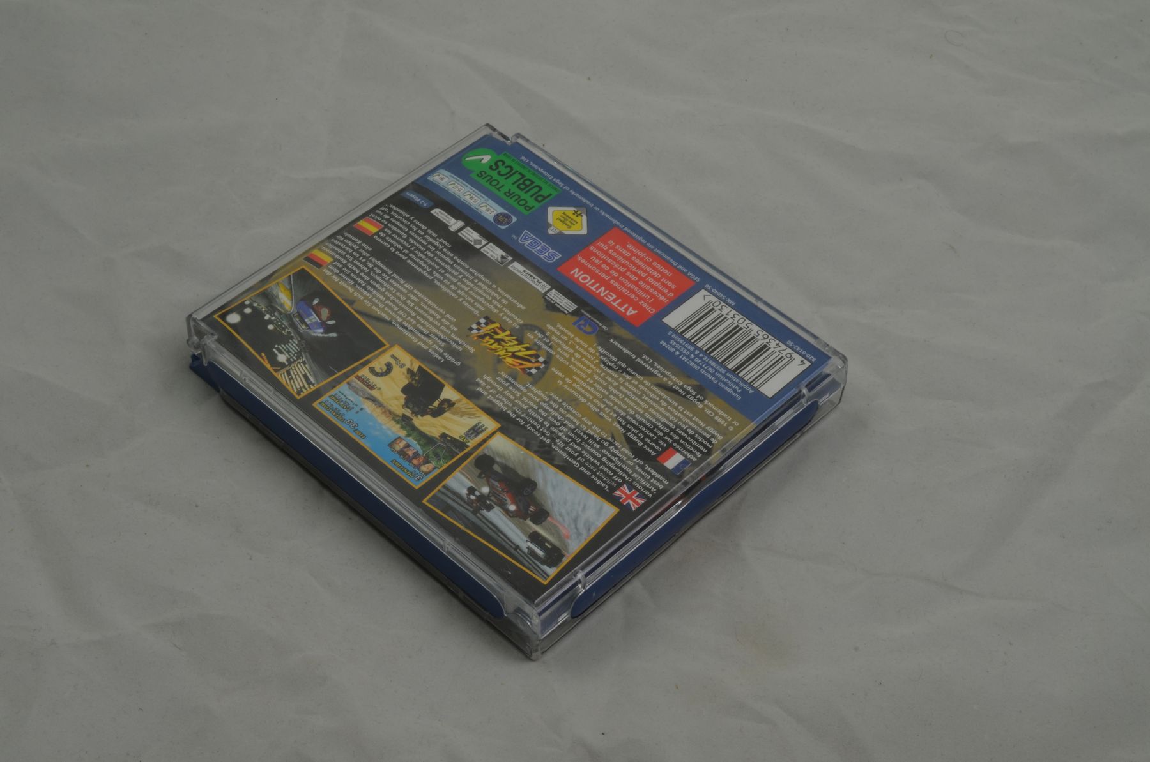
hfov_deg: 33.5
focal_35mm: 60
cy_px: 381
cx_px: 575
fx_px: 1913
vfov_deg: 22.5
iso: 100
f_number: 20
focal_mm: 40
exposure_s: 1/3
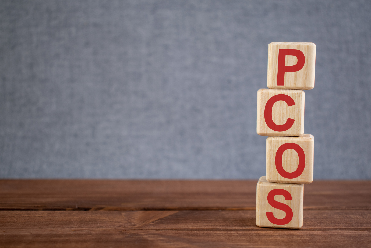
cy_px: 124
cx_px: 186
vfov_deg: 23.8
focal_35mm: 57
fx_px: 587
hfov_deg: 35.1
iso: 100
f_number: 4.8
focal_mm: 38
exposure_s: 1/60
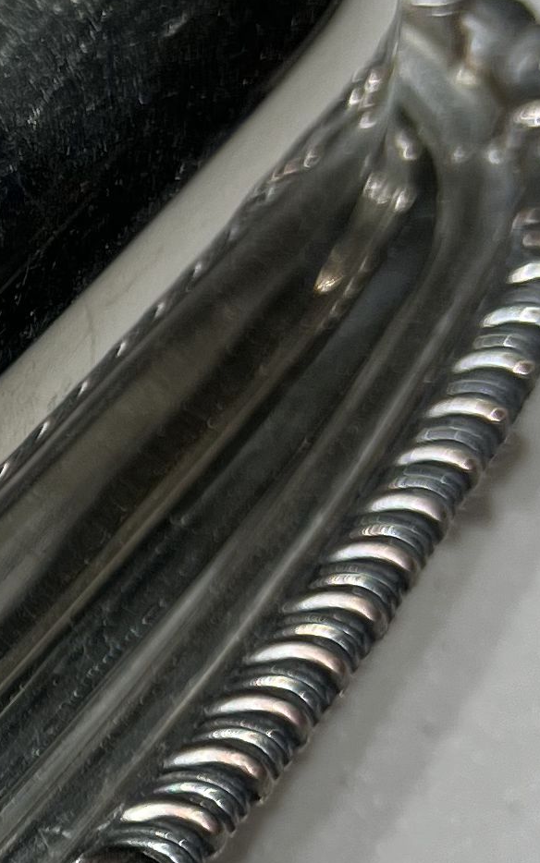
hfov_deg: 10.0
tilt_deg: -54.0
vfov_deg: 17.3
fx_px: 2801
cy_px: 779
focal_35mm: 119
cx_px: -626
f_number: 1.5
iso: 40
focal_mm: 5.7
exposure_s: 1/100
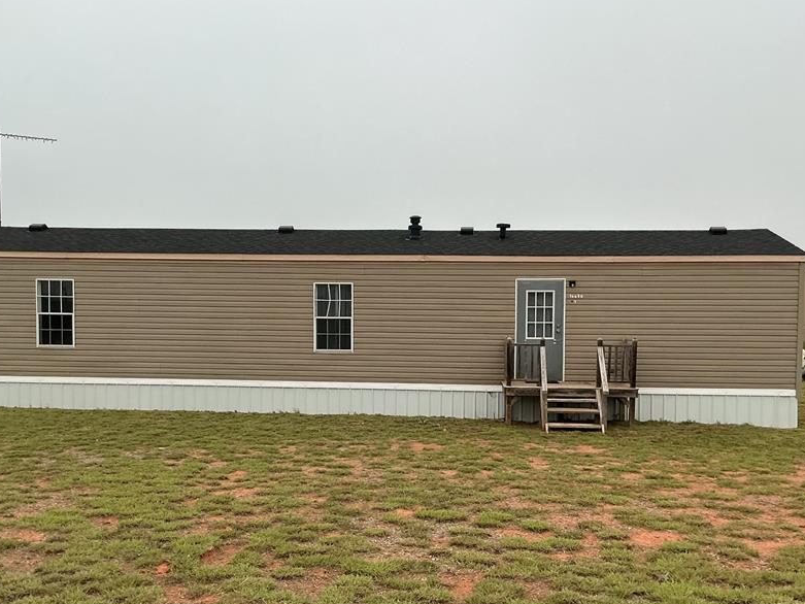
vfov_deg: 37.6
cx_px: 399
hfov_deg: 49.0
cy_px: 356
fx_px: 884
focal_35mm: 38
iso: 40
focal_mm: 3
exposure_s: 1/120
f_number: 1.8
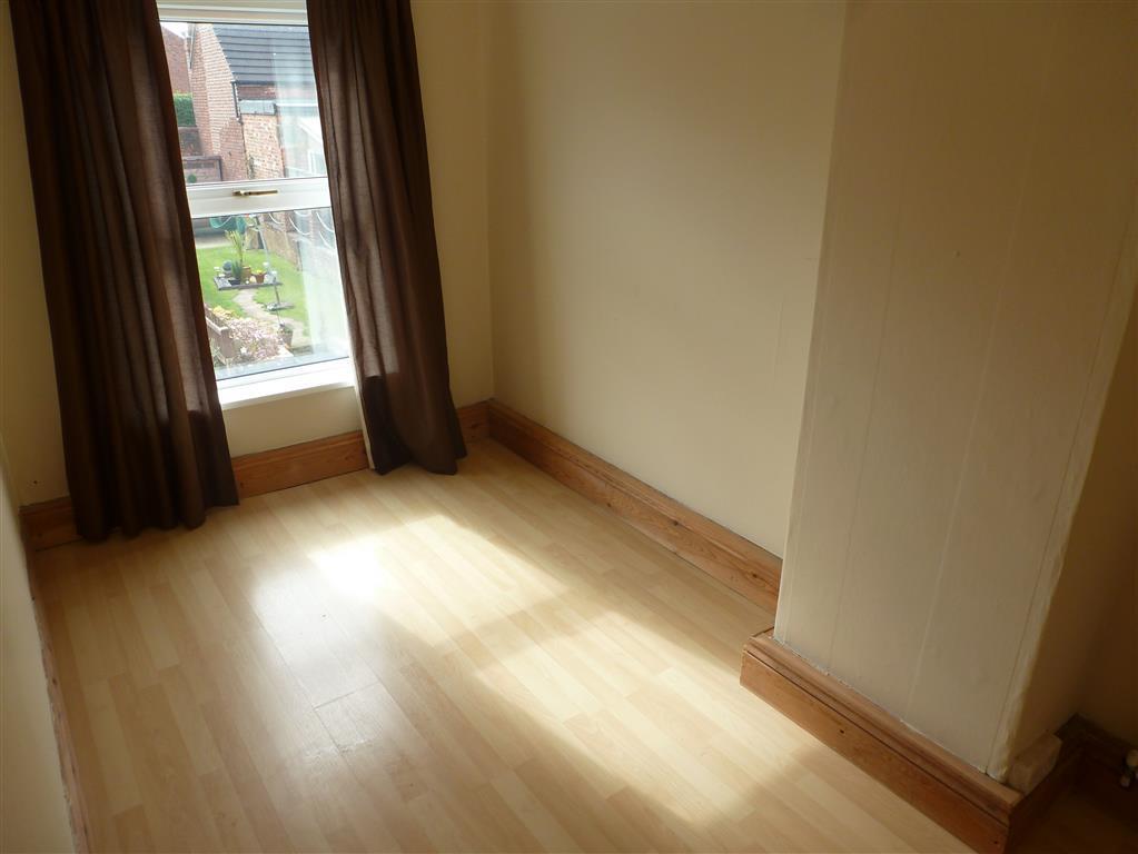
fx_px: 789
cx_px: 569
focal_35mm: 24
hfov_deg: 71.6
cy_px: 427
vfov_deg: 56.8
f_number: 3.3
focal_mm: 4.3
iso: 100
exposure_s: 1/80
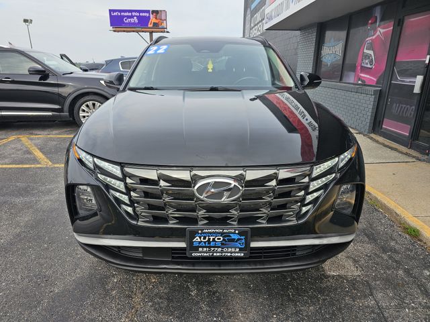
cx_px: 215
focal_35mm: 23
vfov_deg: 58.9
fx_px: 286
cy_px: 161
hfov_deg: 73.9
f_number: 1.7
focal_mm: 6.3
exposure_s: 1/260
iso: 10
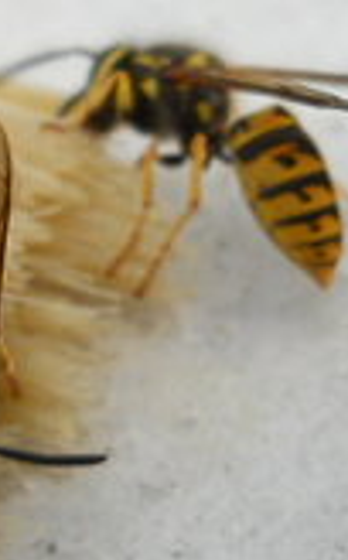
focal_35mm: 93
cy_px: 282
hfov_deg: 13.7
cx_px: -24
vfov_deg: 22.3
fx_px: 1416
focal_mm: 6.72
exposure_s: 1/250
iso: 80
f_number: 3.1
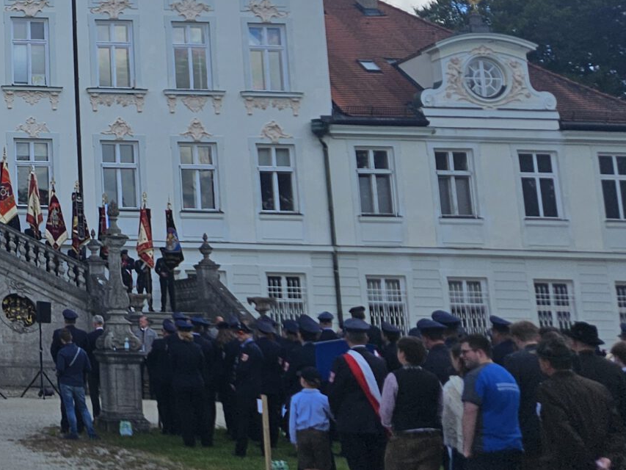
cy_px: 51
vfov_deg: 20.9
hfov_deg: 24.2
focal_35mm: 69
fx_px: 1248
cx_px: -215
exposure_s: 1/2657
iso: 25
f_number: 1.8
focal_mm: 5.4
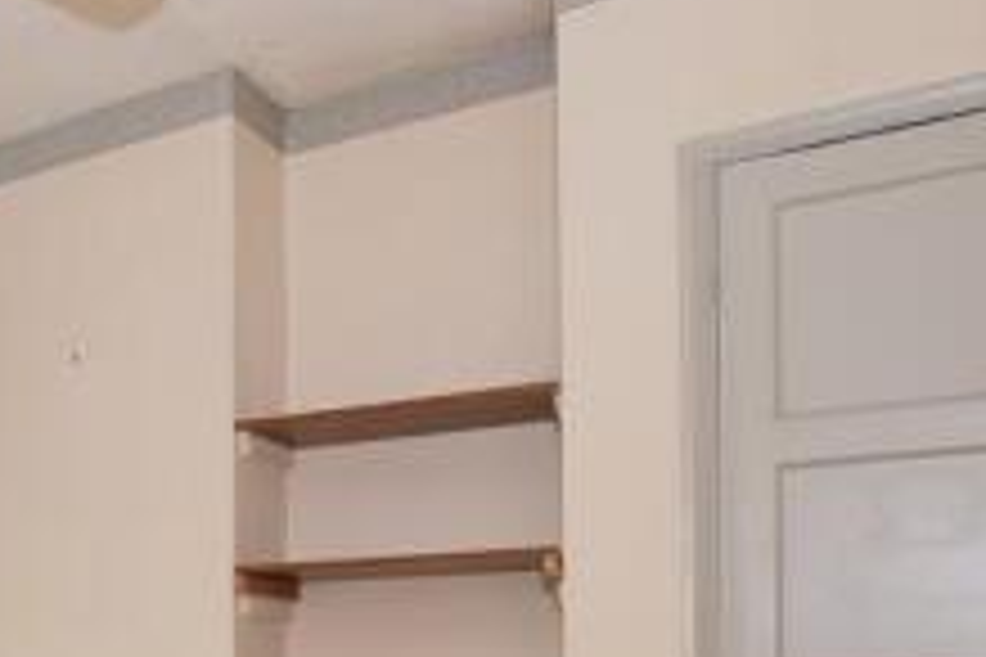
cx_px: -162
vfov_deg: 27.7
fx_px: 1232
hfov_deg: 35.5
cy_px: 695
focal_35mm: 45
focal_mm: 10
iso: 400
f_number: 8
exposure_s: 1/80
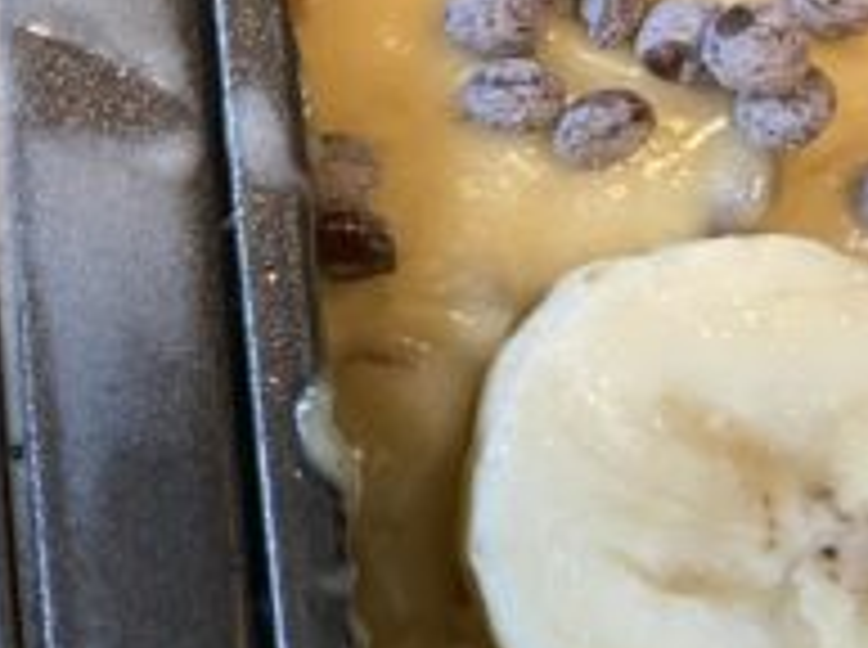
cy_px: 310
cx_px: -430
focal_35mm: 90
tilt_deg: -79.3
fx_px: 2253
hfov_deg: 19.1
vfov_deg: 16.4
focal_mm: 4.25
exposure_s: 1/60
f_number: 1.8
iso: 400
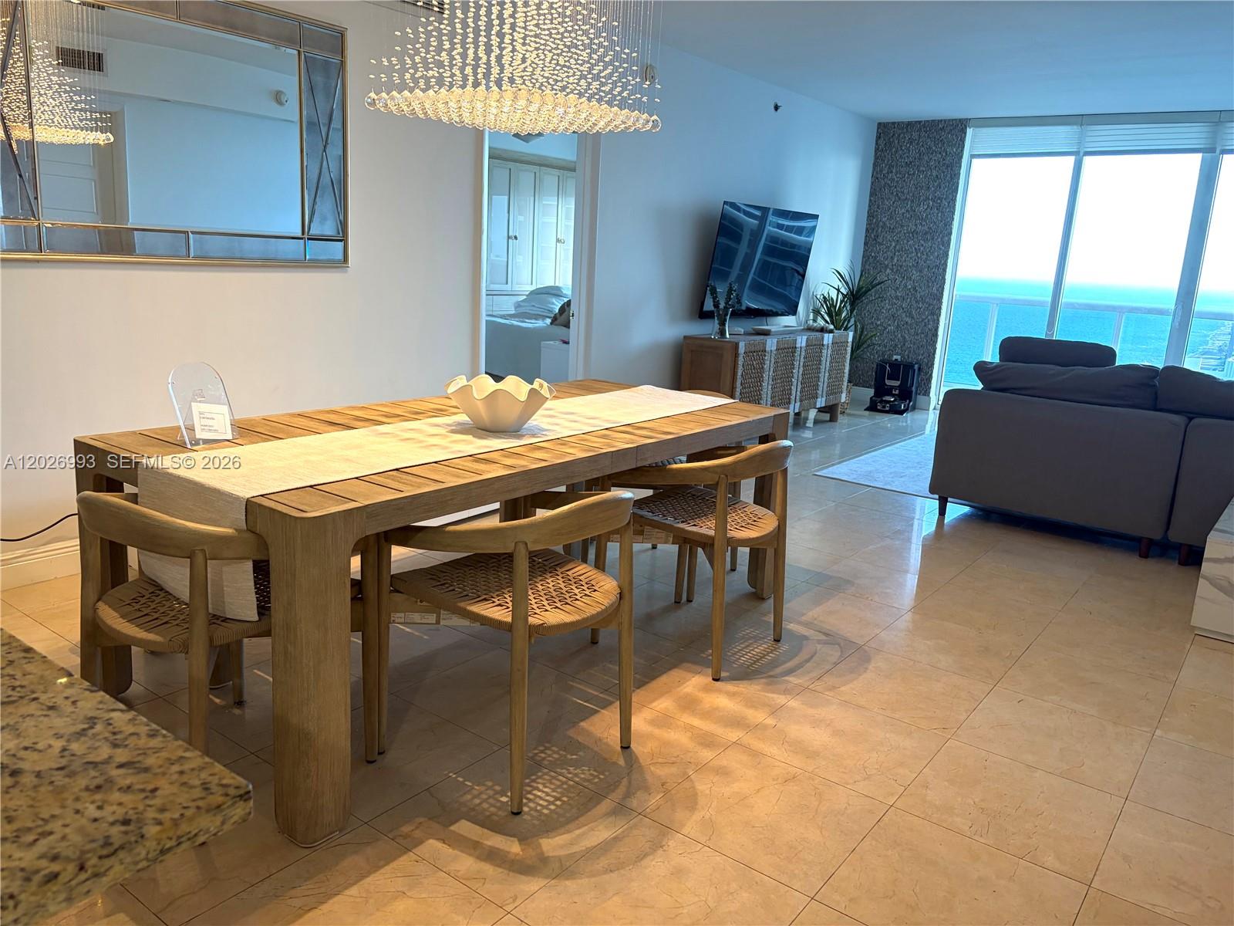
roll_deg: -3.7
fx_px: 927
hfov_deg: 67.3
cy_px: 463
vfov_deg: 53.1
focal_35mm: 26
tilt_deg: -11.9
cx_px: 617
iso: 125
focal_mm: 5.96
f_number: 1.6
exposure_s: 1/60
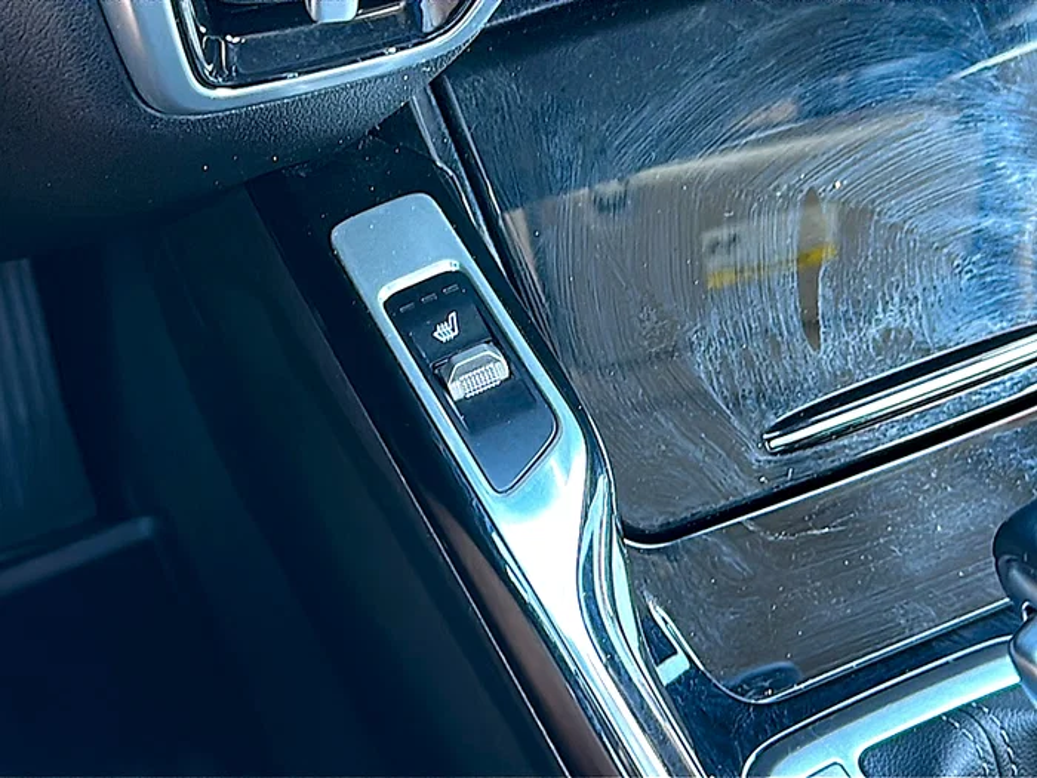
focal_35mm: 45
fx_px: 1348
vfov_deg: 32.2
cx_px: 518
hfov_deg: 42.1
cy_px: 389
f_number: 1.78
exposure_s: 1/40
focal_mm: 6.86
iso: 320
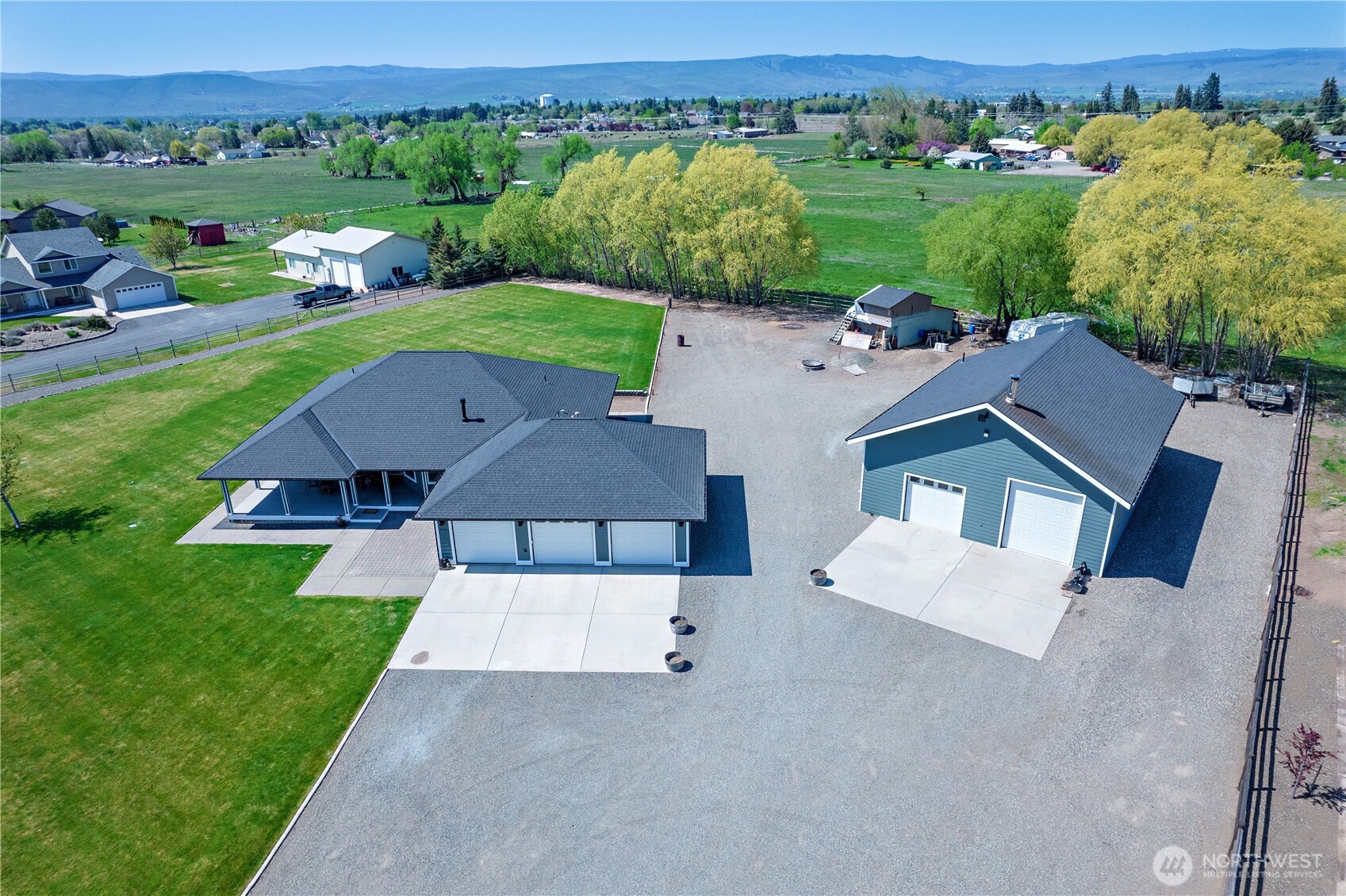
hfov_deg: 78.6
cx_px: 673
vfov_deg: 57.2
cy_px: 448
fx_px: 822
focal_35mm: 22
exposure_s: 1/2000
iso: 100
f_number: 2.8
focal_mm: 8.38
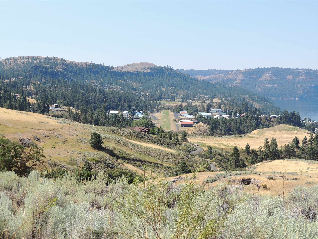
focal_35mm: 55
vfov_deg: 26.6
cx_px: 159
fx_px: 505
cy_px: 120
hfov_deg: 34.9
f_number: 3.7
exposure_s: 1/640
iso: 100
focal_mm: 9.8
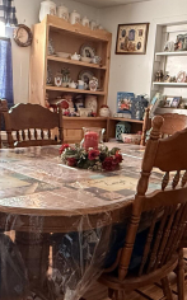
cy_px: 169
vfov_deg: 47.1
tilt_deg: -11.6
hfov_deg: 30.4
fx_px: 343
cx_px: 110
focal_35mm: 42
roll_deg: -4.3
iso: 640
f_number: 2.2
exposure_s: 1/60
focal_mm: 2.22
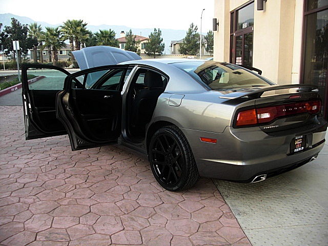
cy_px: 123
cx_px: 164
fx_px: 341
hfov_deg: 51.4
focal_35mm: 36
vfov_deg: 39.7
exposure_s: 1/80
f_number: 2.8
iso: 50
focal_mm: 6.3
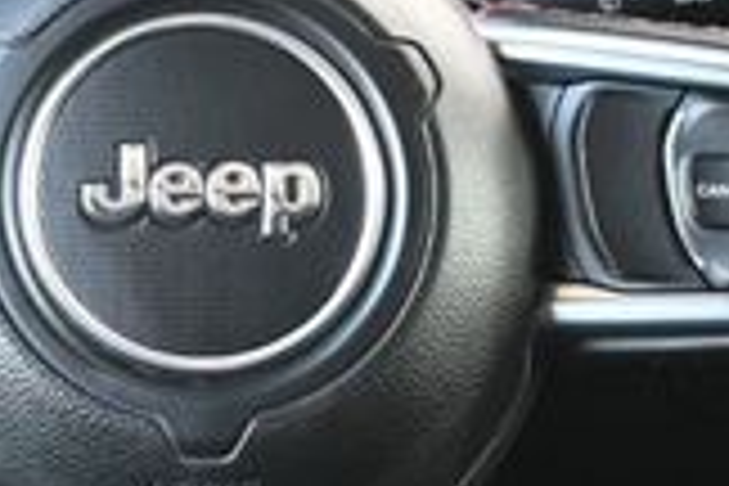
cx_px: 198
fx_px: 3178
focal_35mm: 157
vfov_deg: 8.7
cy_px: 166
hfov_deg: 13.0
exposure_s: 1/125
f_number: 4.5
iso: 2500
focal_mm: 26.5
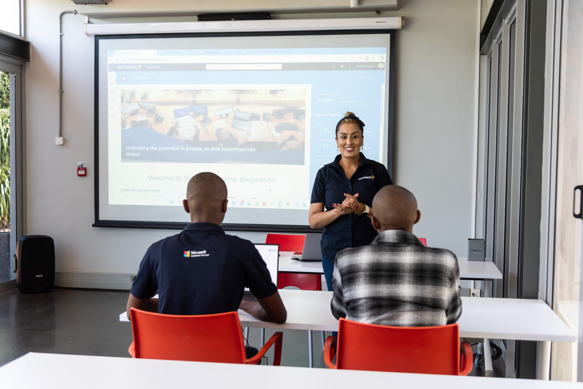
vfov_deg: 29.3
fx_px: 745
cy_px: 194
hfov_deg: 42.7
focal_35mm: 46
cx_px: 292
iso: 800
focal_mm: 46
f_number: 4
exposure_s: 1/100
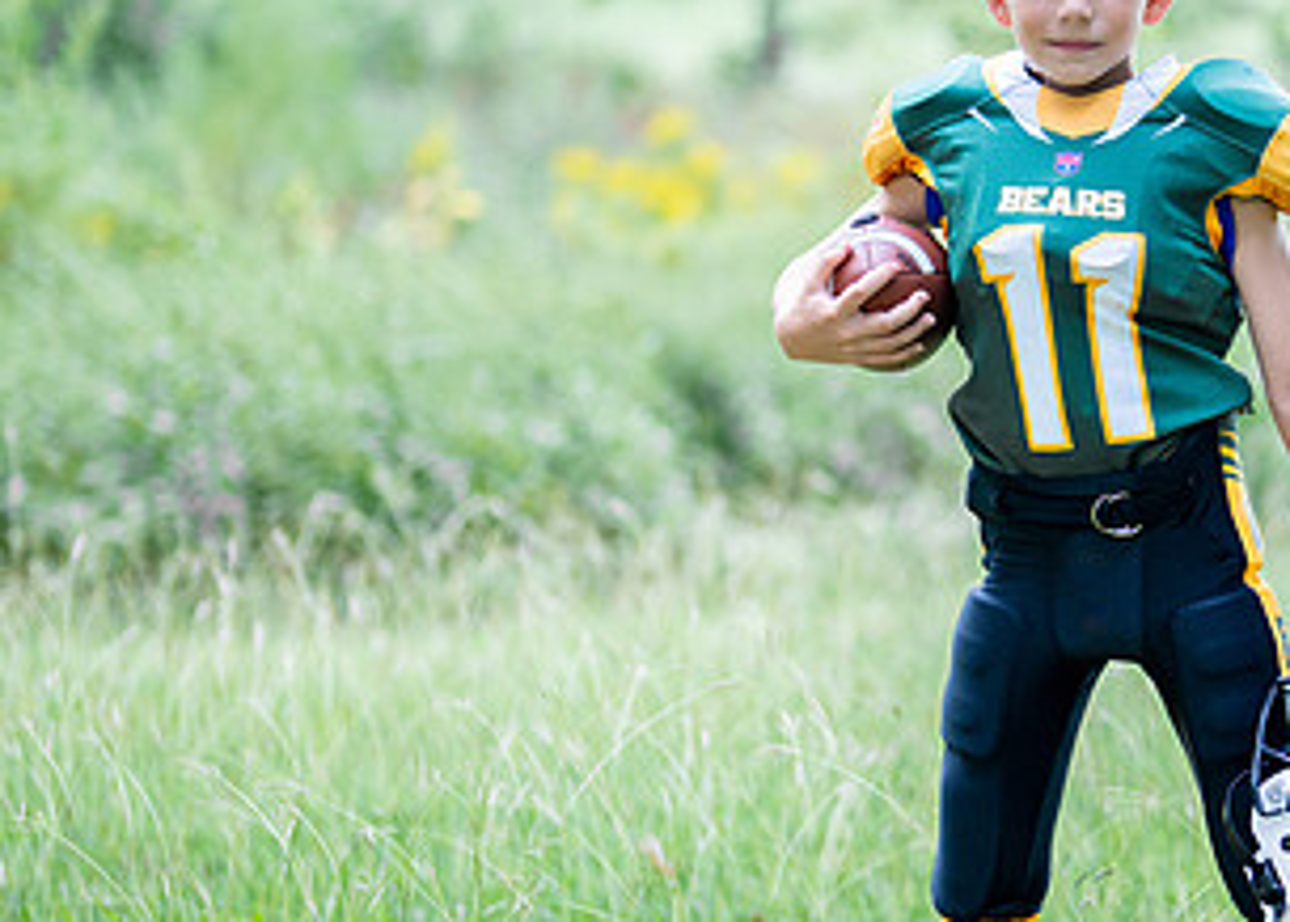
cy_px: 441
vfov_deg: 12.0
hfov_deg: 16.5
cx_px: 1079
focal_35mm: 120
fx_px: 4397
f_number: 1.2
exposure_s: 1/1250
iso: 320
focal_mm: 50
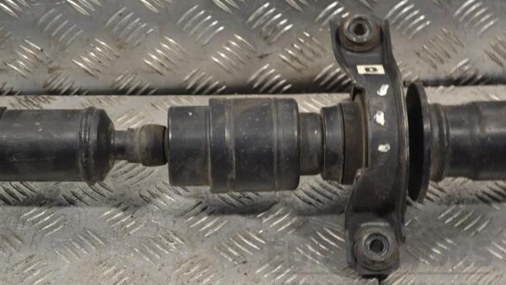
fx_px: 1174
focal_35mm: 88
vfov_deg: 13.8
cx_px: 252
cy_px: 140
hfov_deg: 24.3
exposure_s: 1/50
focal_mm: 55
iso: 400
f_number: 5.6
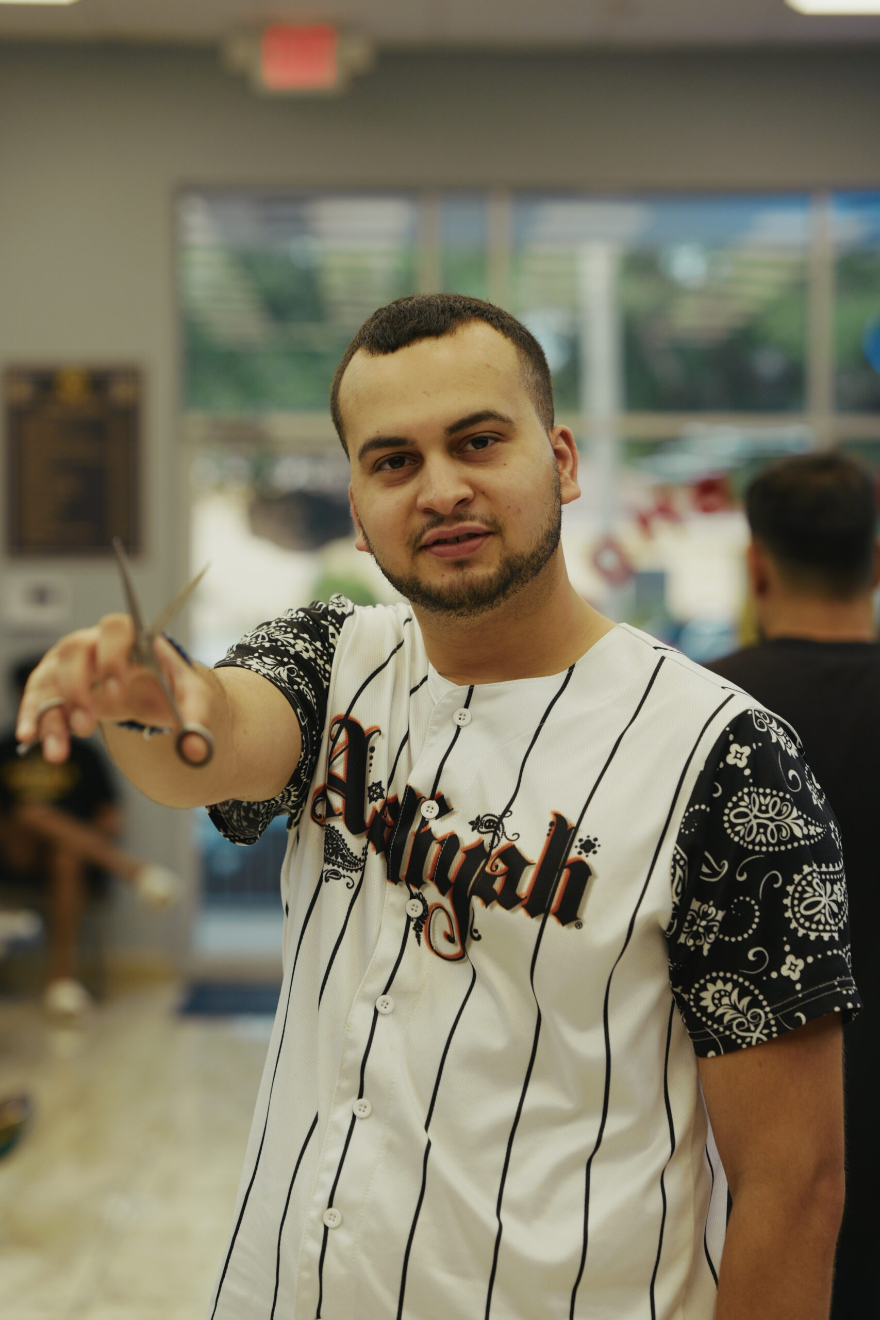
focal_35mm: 85
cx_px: 440
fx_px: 3116
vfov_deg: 23.9
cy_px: 660
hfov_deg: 16.1
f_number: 3.2
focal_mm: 85
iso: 640
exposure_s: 1/250
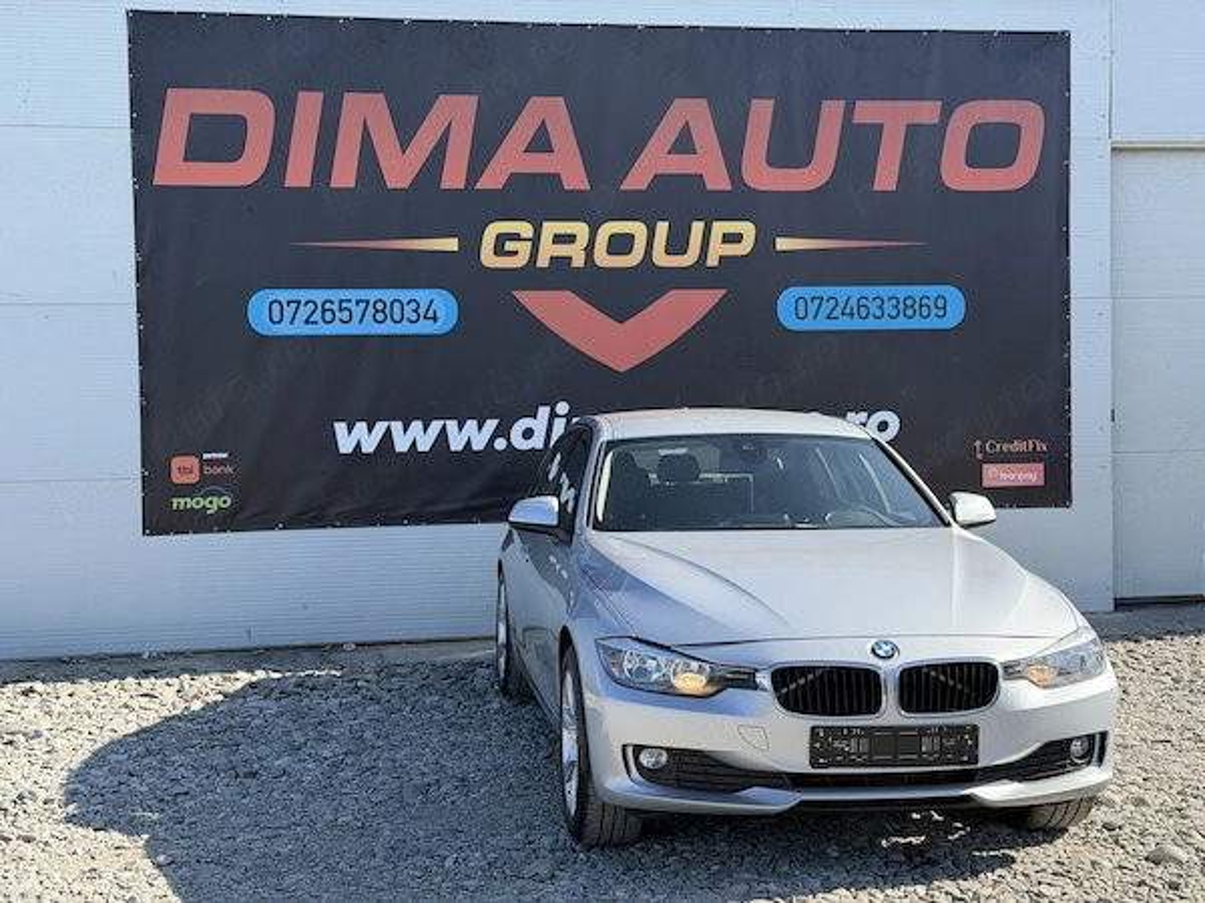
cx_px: 602
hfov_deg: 39.7
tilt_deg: -0.1
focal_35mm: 48
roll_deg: +0.5
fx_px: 1671
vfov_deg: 30.3
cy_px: 452
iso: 100
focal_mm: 6.76
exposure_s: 1/2033
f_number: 1.78
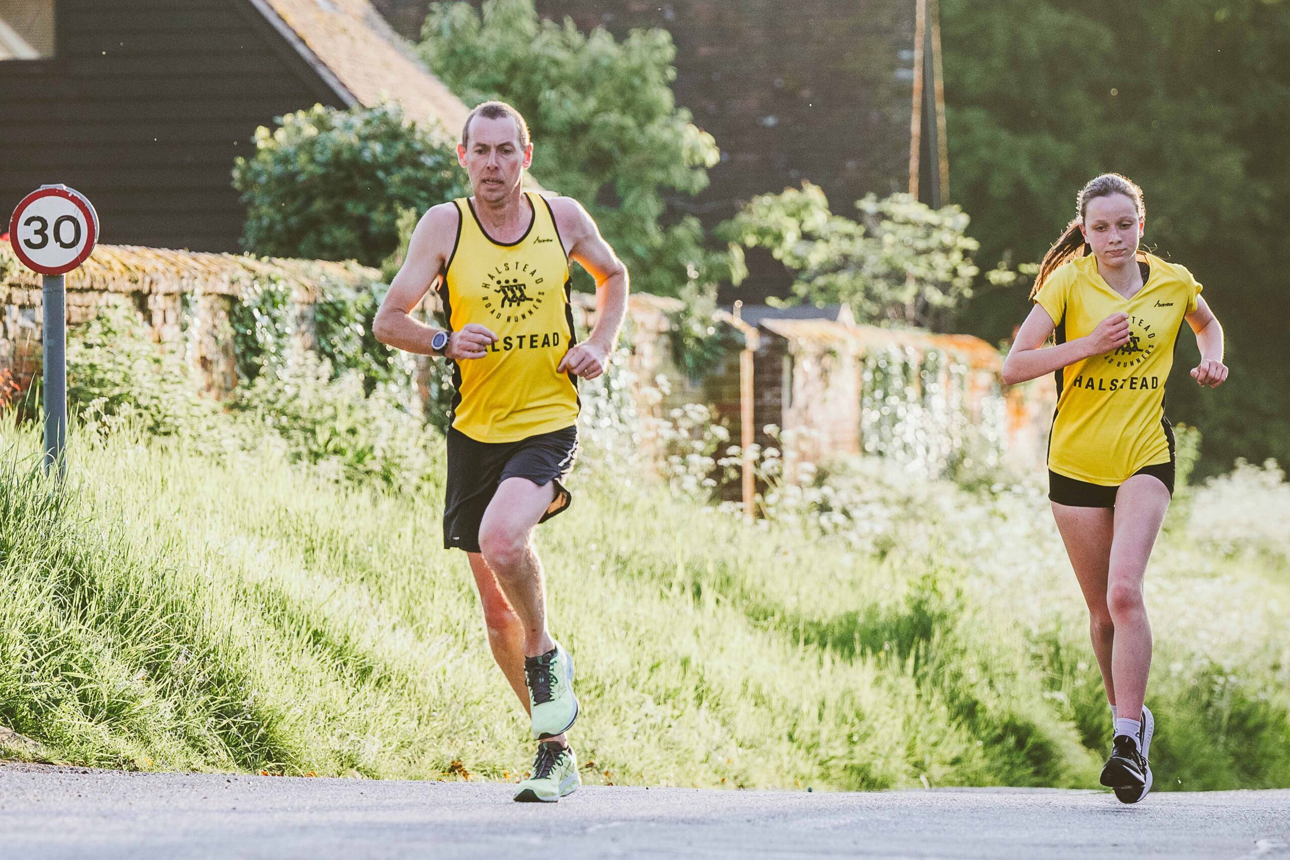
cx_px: 645
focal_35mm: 255
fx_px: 9137
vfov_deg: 5.4
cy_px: 430
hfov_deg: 8.1
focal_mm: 170
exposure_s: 1/1250
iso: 500
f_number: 3.5
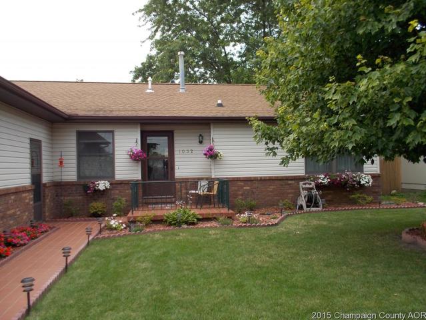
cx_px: 213
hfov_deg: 61.6
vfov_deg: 48.3
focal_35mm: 29
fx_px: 357
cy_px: 160
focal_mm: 4.1
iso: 80
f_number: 3.3
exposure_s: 1/320
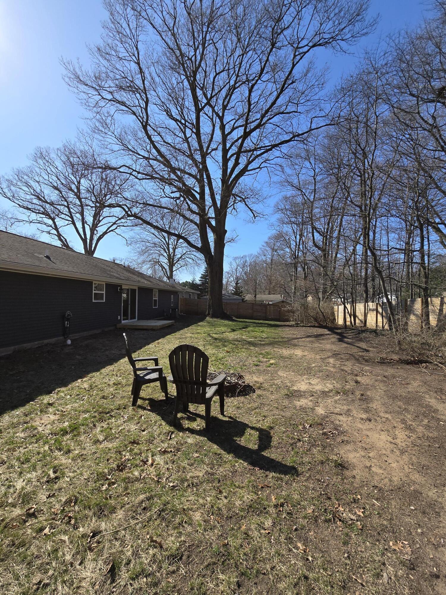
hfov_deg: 89.9
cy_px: 298
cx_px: 223
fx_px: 223
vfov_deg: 106.2
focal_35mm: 13
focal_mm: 2.2
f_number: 2.2
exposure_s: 1/2094
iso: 50
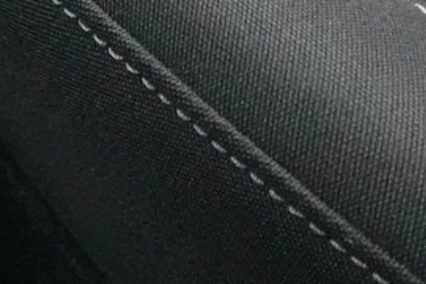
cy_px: 401
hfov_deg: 17.2
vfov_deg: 13.1
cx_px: -312
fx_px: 1183
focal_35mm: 100
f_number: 2
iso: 6400
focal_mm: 7.6
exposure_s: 1/30
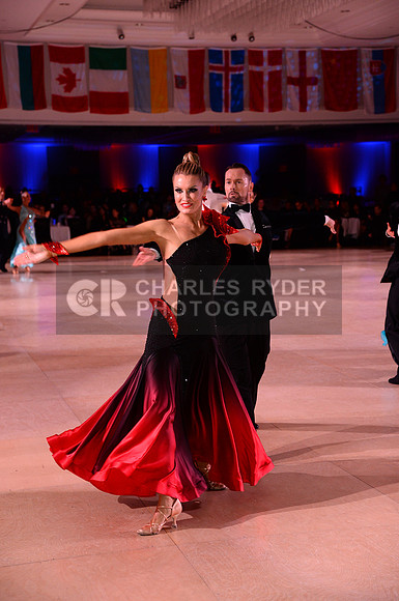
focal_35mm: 66
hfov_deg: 20.6
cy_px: 300
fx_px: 1100
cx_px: 200
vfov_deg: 30.6
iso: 2500
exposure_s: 1/250
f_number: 5
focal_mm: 66
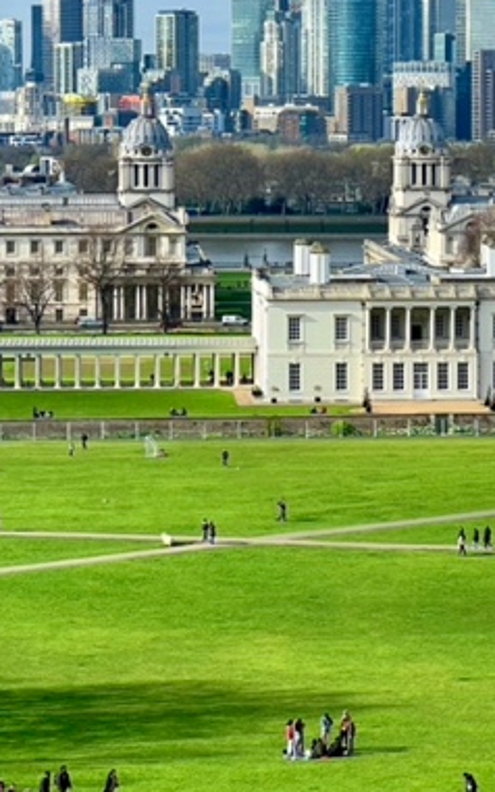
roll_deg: +0.5
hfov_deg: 9.5
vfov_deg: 15.2
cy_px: 306
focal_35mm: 137
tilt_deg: -4.1
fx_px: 2958
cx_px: 379
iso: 32
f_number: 2.8
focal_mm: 9
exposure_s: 1/661
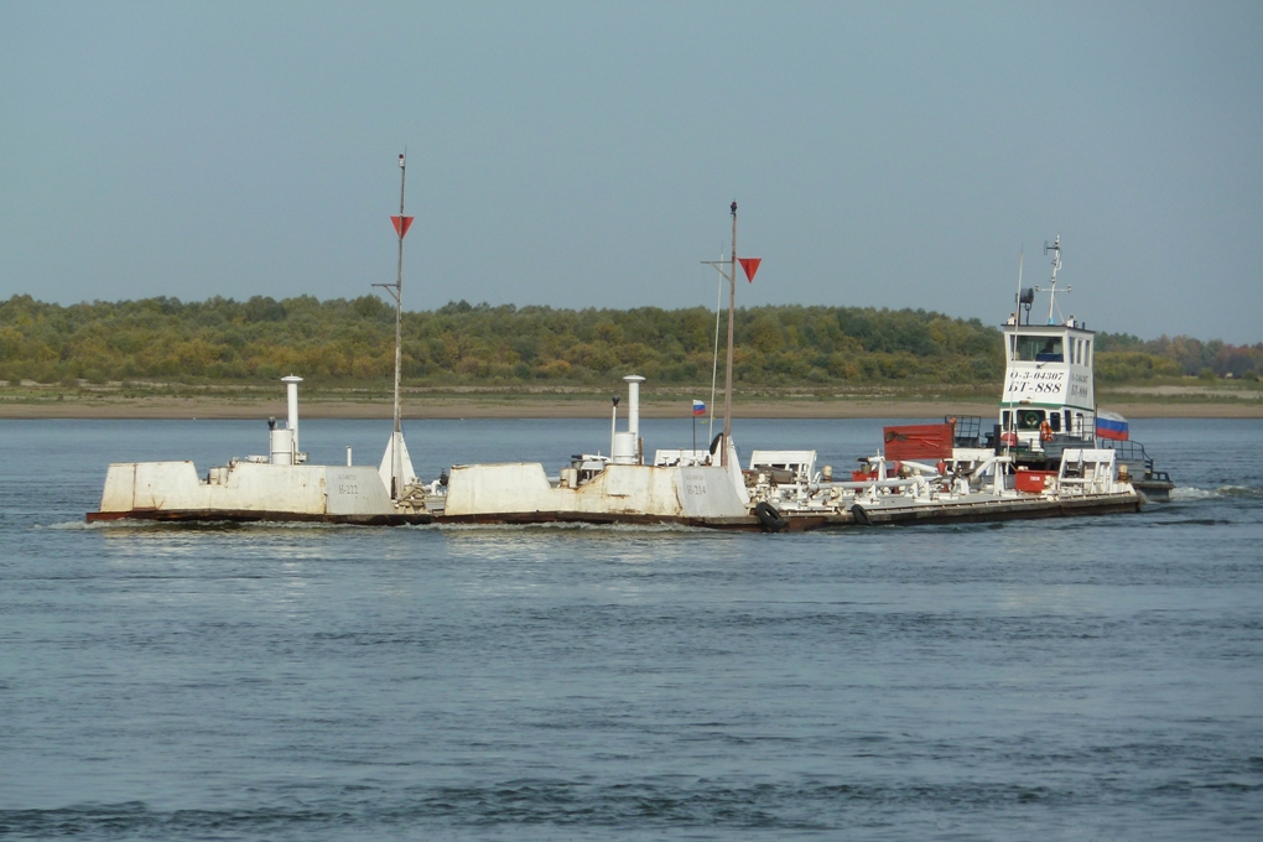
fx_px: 8244
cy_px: 458
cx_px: 632
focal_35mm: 235
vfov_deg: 5.8
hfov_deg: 8.8
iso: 80
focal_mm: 37
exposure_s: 1/500
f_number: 5.6
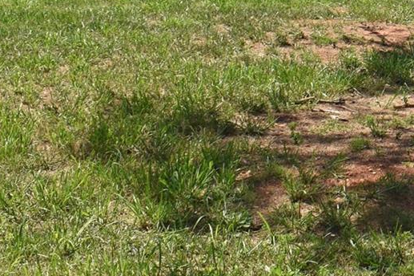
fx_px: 1230
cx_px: 594
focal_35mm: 107
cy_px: -49
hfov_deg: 17.5
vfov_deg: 12.5
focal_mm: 18
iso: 100
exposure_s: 1/200
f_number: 9
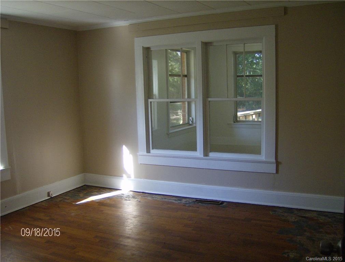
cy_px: 131
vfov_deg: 40.0
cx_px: 172
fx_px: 360
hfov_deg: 51.1
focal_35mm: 36
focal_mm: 6
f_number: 2.8
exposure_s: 1/64
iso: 179
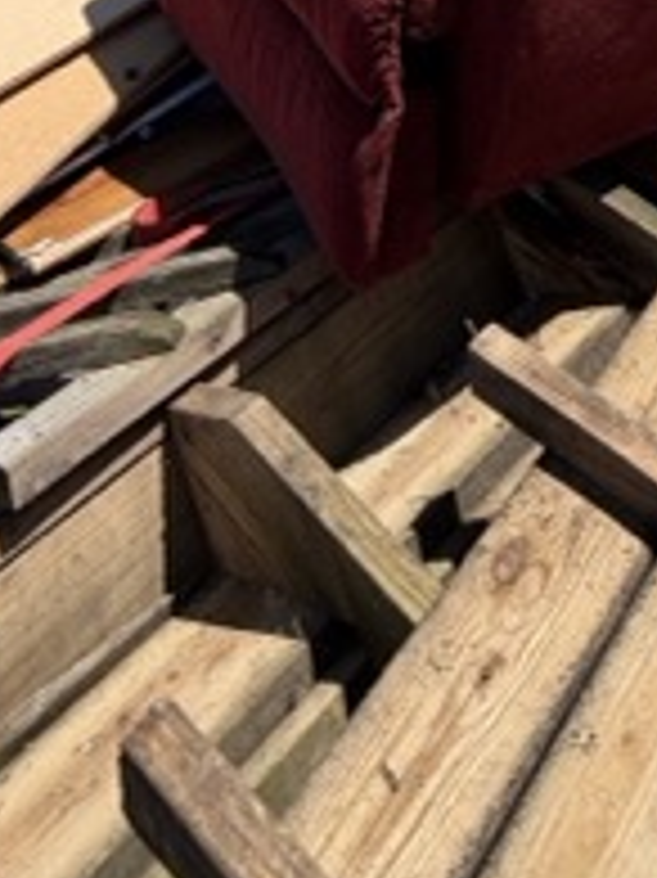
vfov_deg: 28.3
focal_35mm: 46
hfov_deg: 30.2
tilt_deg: -13.1
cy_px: -419
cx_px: 580
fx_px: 1165
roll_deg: +0.6
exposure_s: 1/770
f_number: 2.2
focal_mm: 2.22
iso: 25
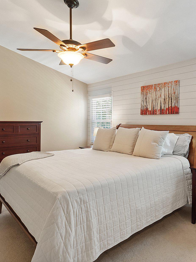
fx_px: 181
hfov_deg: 55.8
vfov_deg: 71.4
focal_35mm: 24
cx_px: 129
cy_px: 118
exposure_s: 1/2
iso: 800
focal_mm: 10
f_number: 8
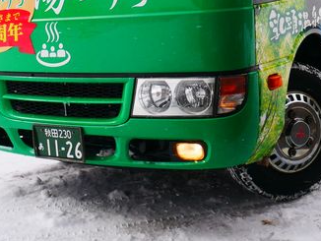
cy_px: -54
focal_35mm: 65
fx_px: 603
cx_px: 240
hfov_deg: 29.3
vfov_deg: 21.0
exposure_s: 1/400
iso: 200
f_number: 7.1
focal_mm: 13
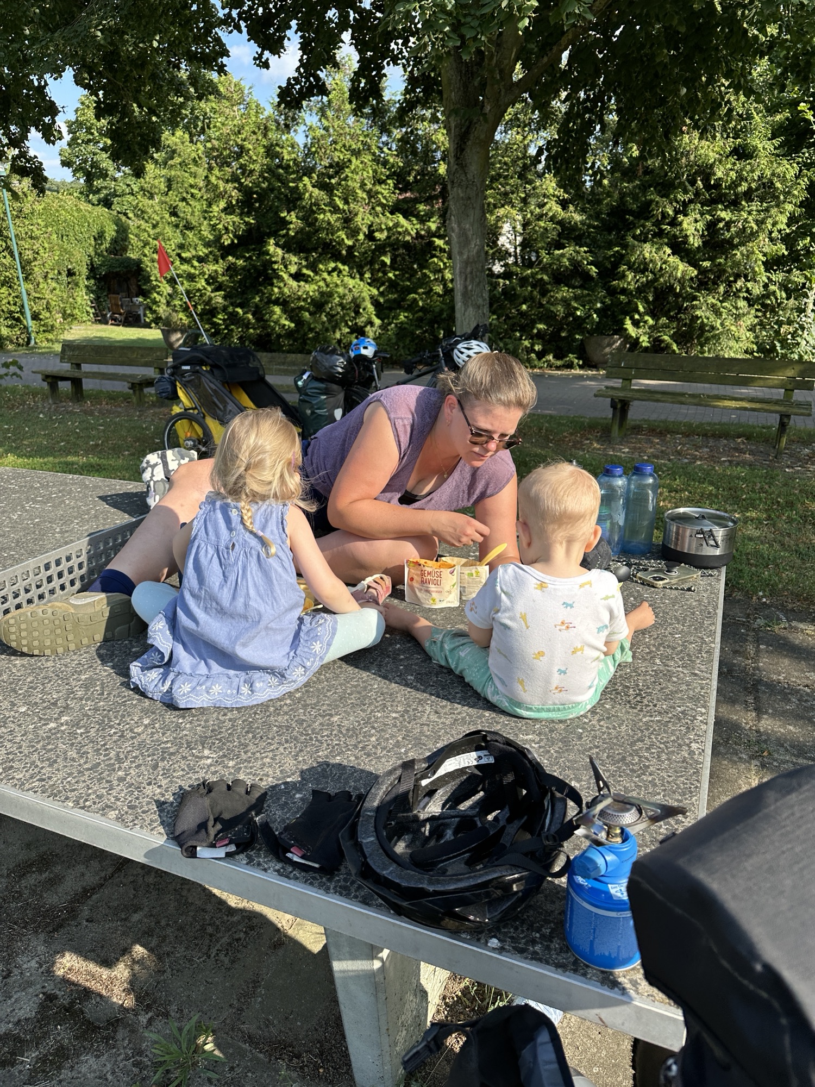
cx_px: 408
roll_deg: +1.5
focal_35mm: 24
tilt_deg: -17.1
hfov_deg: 56.8
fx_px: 753
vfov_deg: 71.6
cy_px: 544
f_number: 1.78
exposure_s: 1/1751
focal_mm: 6.86
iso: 80
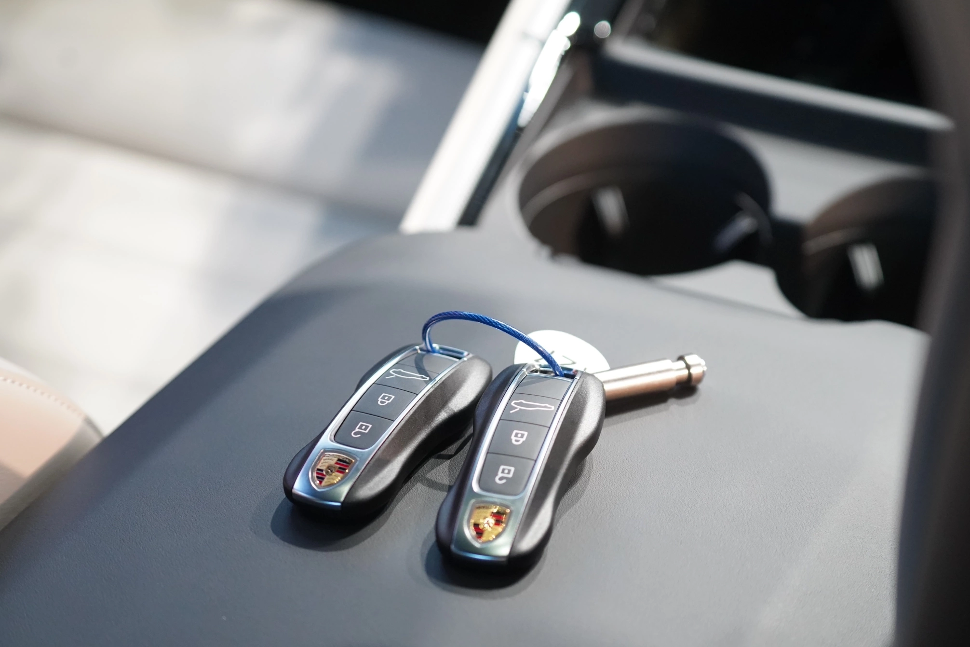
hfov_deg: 20.6
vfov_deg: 13.8
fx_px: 2667
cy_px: 359
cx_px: 486
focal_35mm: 99
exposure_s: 1/200
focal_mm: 83
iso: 4000
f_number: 4
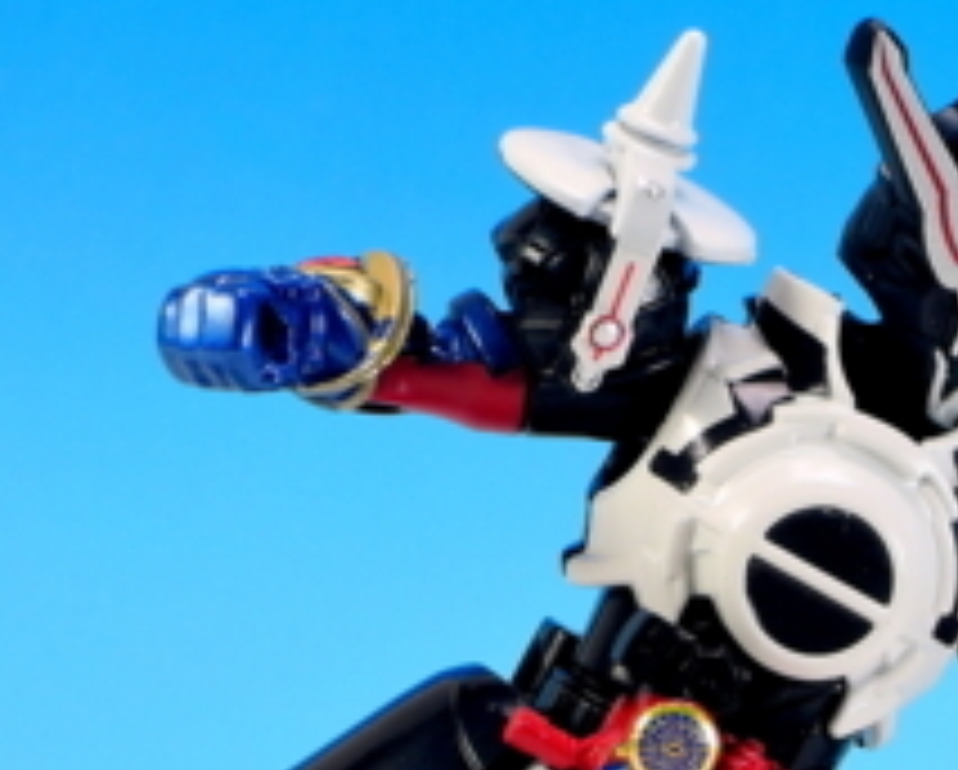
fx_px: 5849
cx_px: 1187
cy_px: 982
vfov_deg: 7.4
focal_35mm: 206
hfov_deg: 9.2
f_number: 7.3
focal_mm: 16
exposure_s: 1/1.3
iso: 80
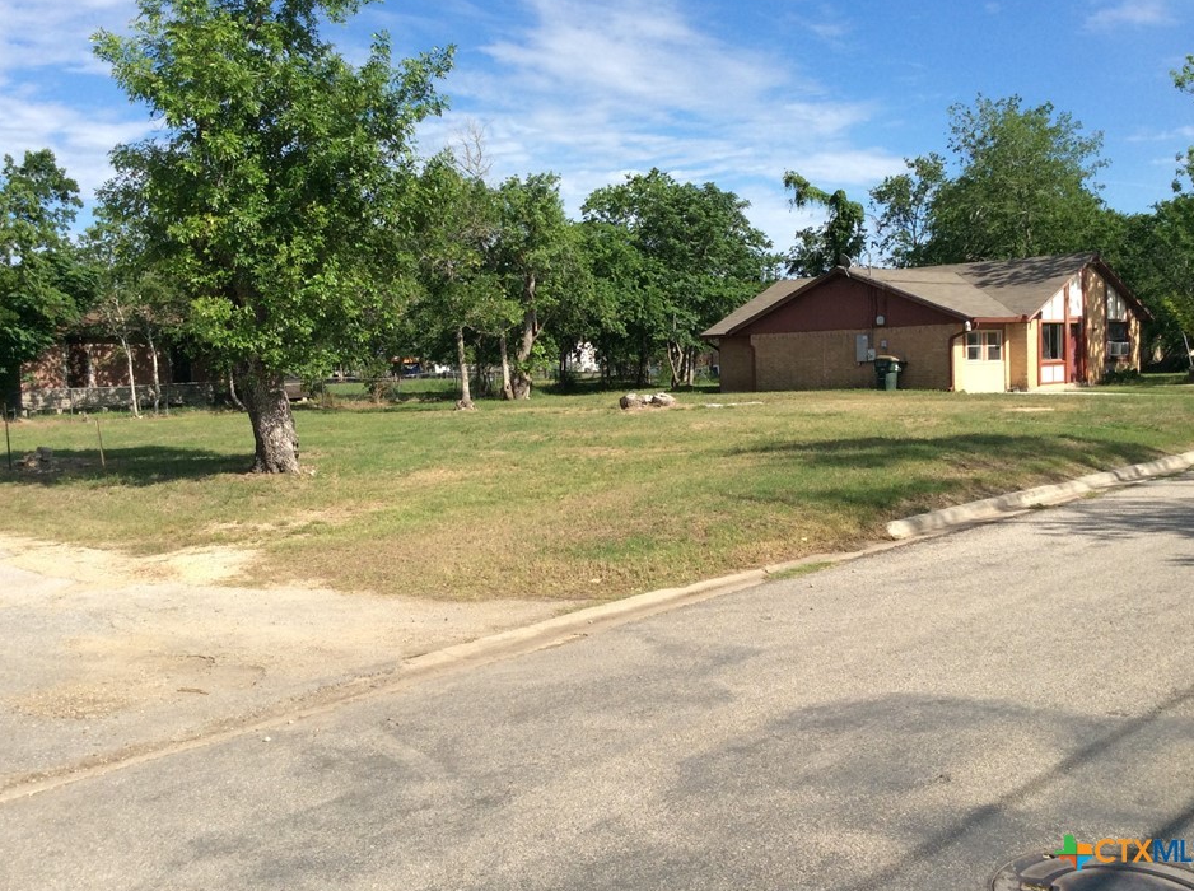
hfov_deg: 52.7
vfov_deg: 40.6
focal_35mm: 35
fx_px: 1205
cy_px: 410
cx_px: 587
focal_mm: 3.3
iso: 32
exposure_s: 1/1590
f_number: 2.4
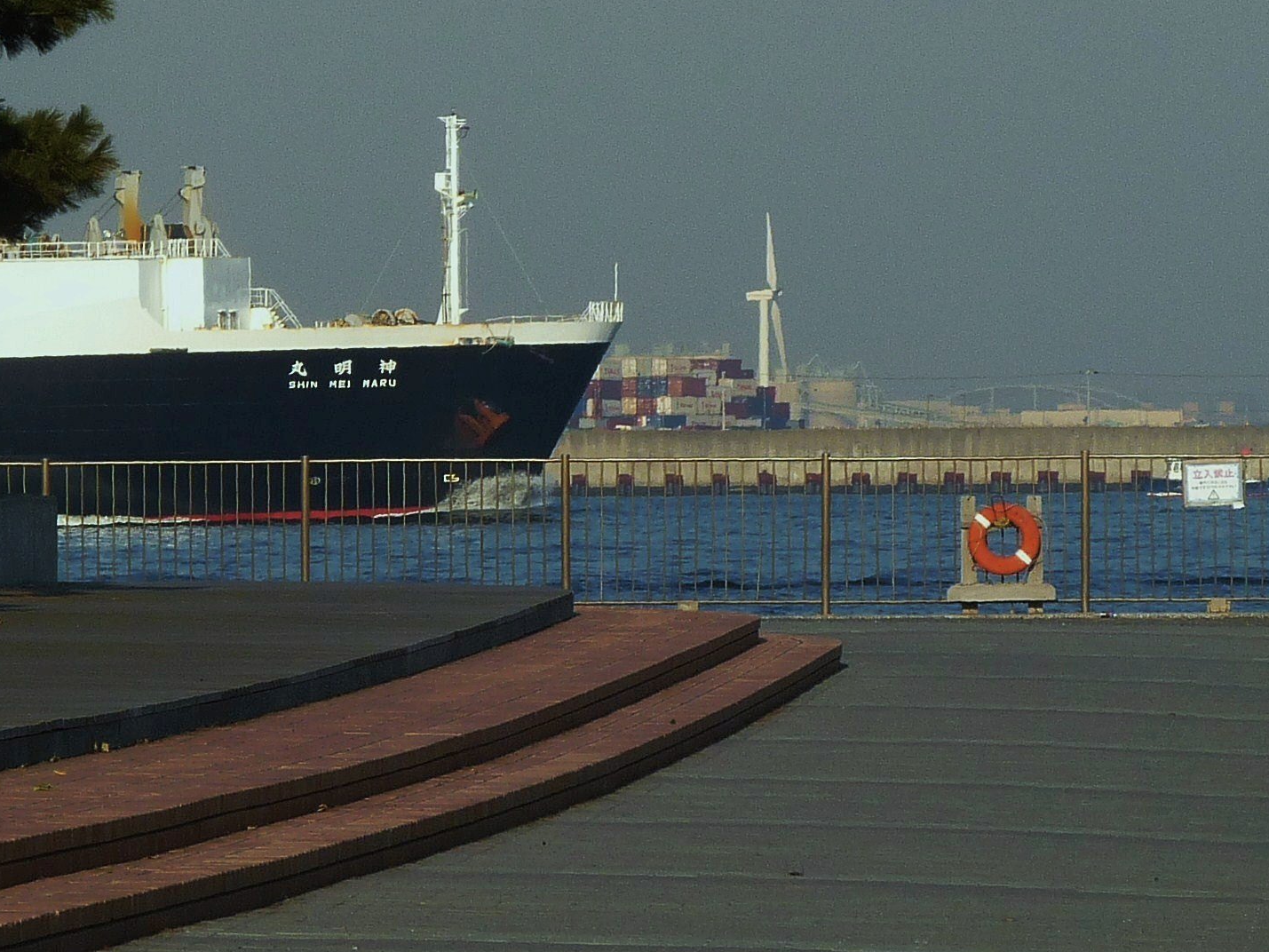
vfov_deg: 3.7
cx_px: 621
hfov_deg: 5.0
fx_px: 14555
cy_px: 405
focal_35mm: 397
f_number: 5.6
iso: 100
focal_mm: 28.3
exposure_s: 1/500
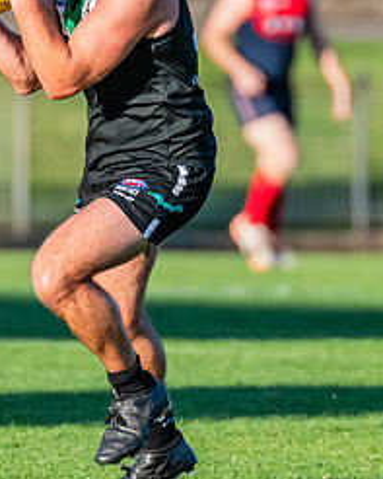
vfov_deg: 1.2
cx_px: 195
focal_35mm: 1602
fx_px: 22685
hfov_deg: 1.0
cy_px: 135
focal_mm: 420
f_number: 5.6
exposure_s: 1/1600
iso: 800
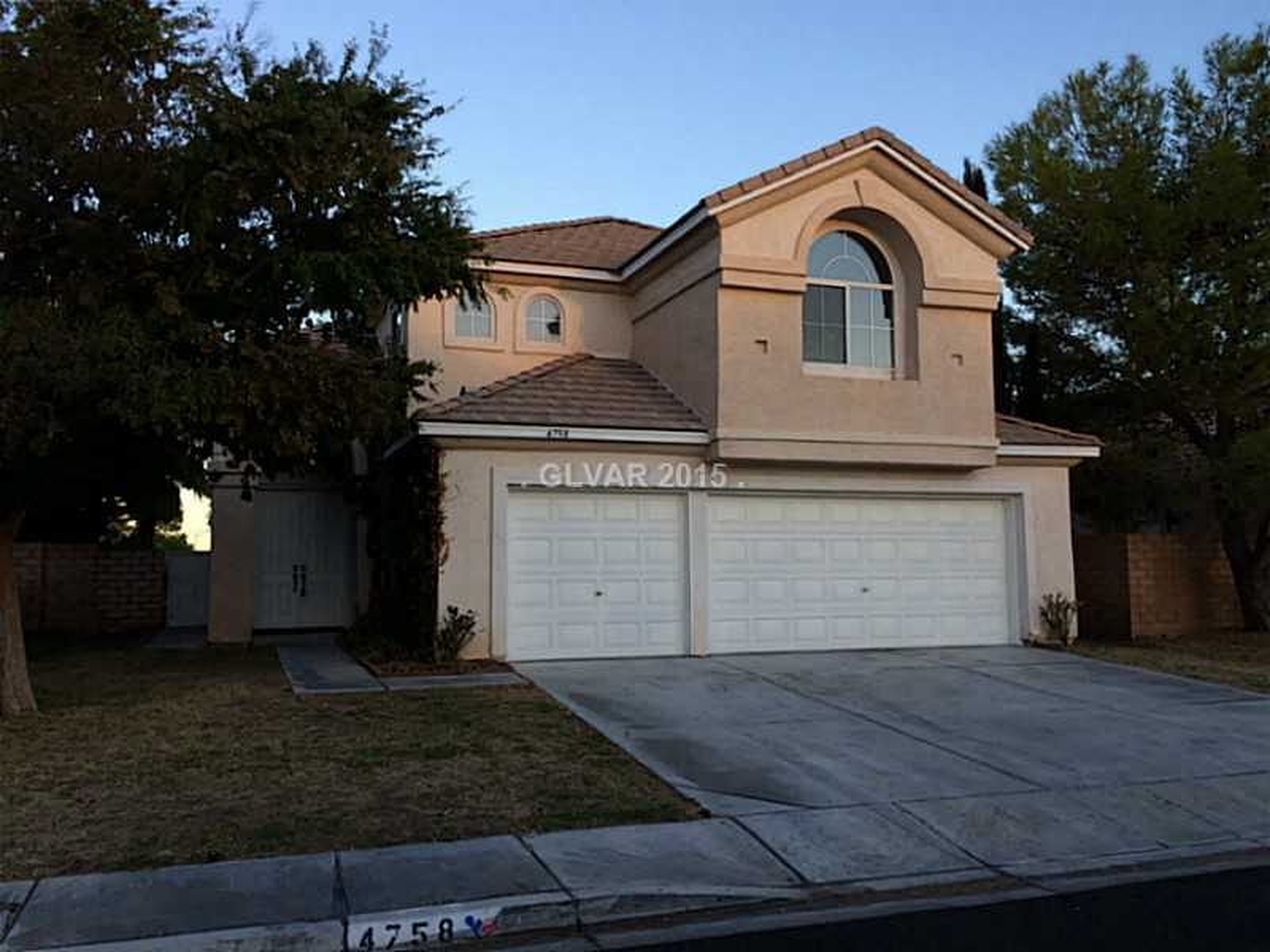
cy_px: 476
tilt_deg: +3.8
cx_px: 635
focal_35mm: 29
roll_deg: +0.7
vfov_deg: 48.2
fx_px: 1064
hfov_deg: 61.7
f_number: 2.2
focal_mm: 4.15
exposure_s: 1/238
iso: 32
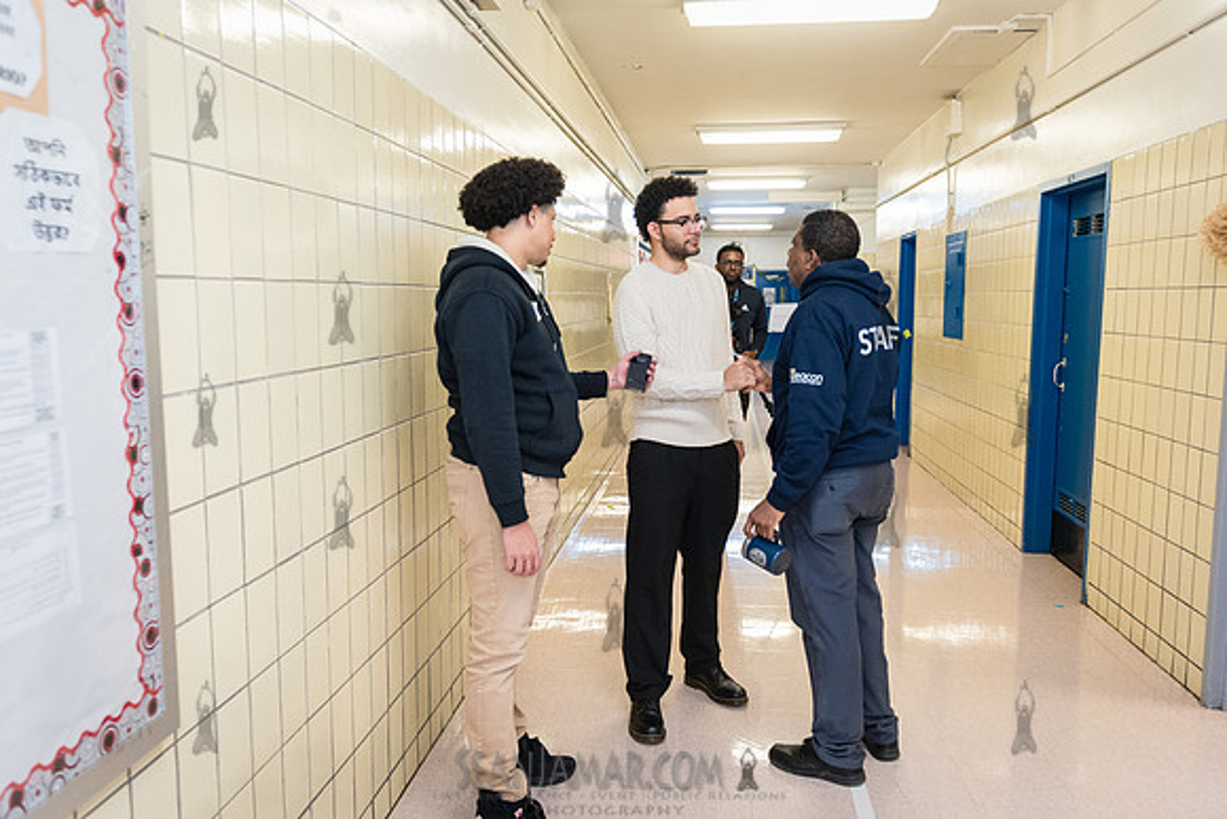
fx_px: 977
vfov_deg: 45.5
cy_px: 410
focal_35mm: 29
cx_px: 614
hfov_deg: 64.3
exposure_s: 1/125
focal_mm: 27
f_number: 3.5
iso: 2500
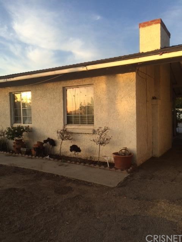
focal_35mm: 29
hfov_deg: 48.2
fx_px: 203
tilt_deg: -2.5
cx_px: 91
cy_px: 121
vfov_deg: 61.7
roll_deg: +2.5
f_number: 2.2
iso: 32
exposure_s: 1/423
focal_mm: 4.15
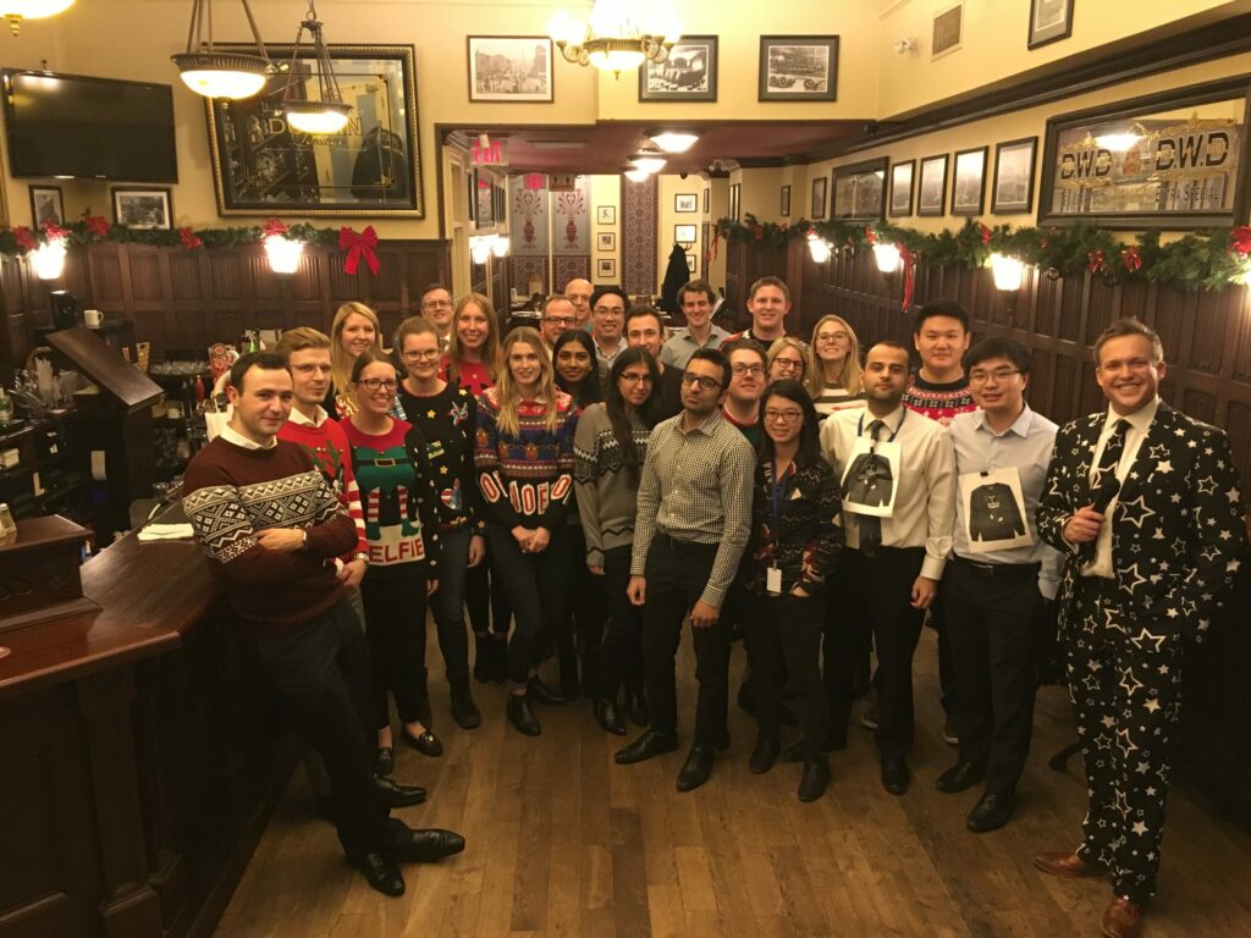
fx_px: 1048
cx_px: 626
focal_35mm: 29
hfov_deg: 61.7
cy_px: 469
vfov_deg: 48.2
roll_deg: +0.1
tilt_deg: -13.1
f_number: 2.2
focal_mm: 4.15
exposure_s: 1/15
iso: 200
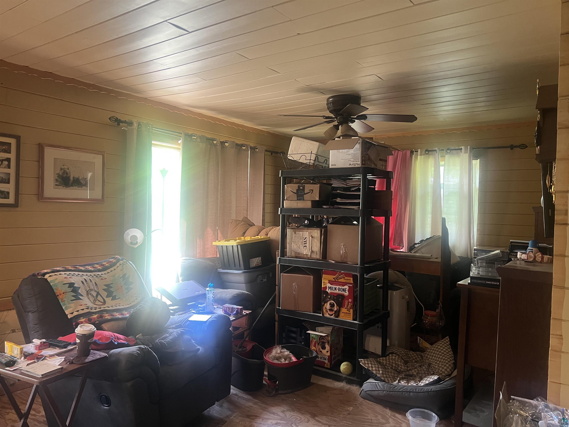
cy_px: 214
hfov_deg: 67.3
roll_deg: -1.6
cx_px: 284
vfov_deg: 53.1
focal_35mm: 26
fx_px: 427
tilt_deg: -1.1
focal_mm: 5.7
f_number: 1.5
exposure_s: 1/60
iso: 250
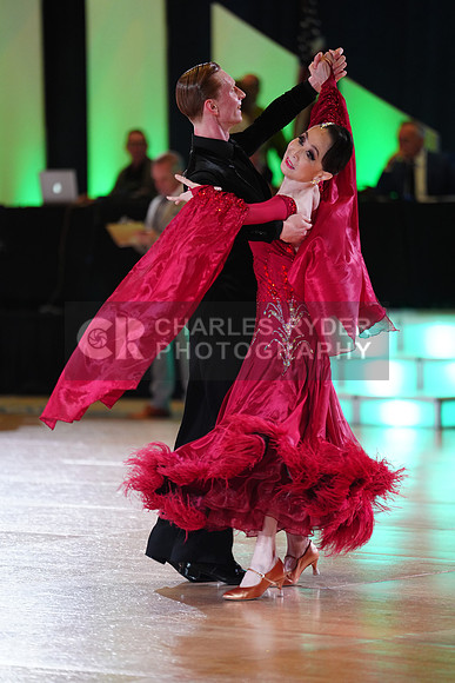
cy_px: 342
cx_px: 228
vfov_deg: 11.1
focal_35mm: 185
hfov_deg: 7.4
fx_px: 3505
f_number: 2.8
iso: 2000
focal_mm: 185
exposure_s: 1/400
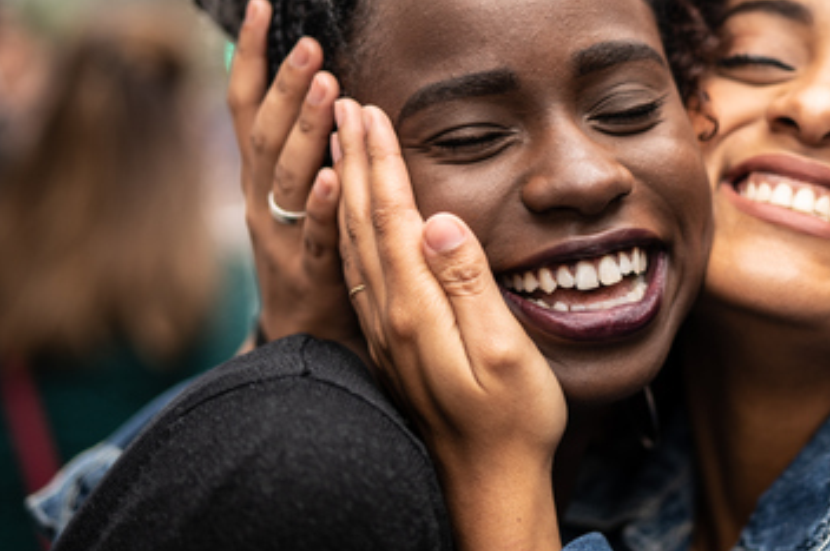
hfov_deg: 19.5
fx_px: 2372
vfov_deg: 13.2
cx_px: 717
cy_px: 112
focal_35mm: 103
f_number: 1.4
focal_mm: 50
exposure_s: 1/250
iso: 100
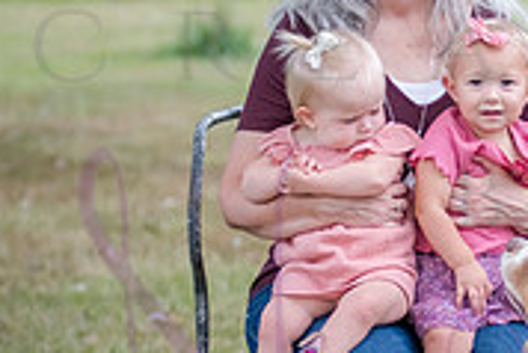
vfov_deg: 5.3
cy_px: 191
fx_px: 3831
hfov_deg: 7.8
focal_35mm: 261
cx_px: 578
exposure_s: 1/640
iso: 400
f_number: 2.8
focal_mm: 80
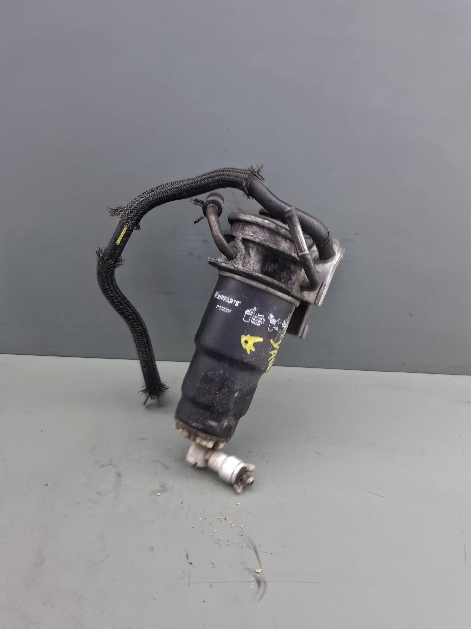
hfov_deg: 58.9
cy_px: 314
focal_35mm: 23
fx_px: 417
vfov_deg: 73.9
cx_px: 236
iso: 100
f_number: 1.8
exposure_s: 1/100
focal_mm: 5.54
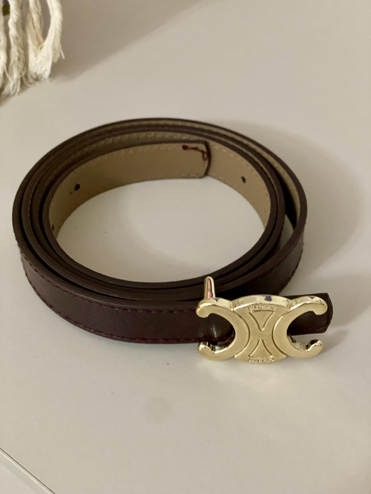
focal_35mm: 52
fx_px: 743
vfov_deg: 36.8
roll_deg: -1.0
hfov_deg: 28.0
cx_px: 186
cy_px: 247
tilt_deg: -44.2
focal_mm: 6
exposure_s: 1/20
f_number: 2
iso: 400
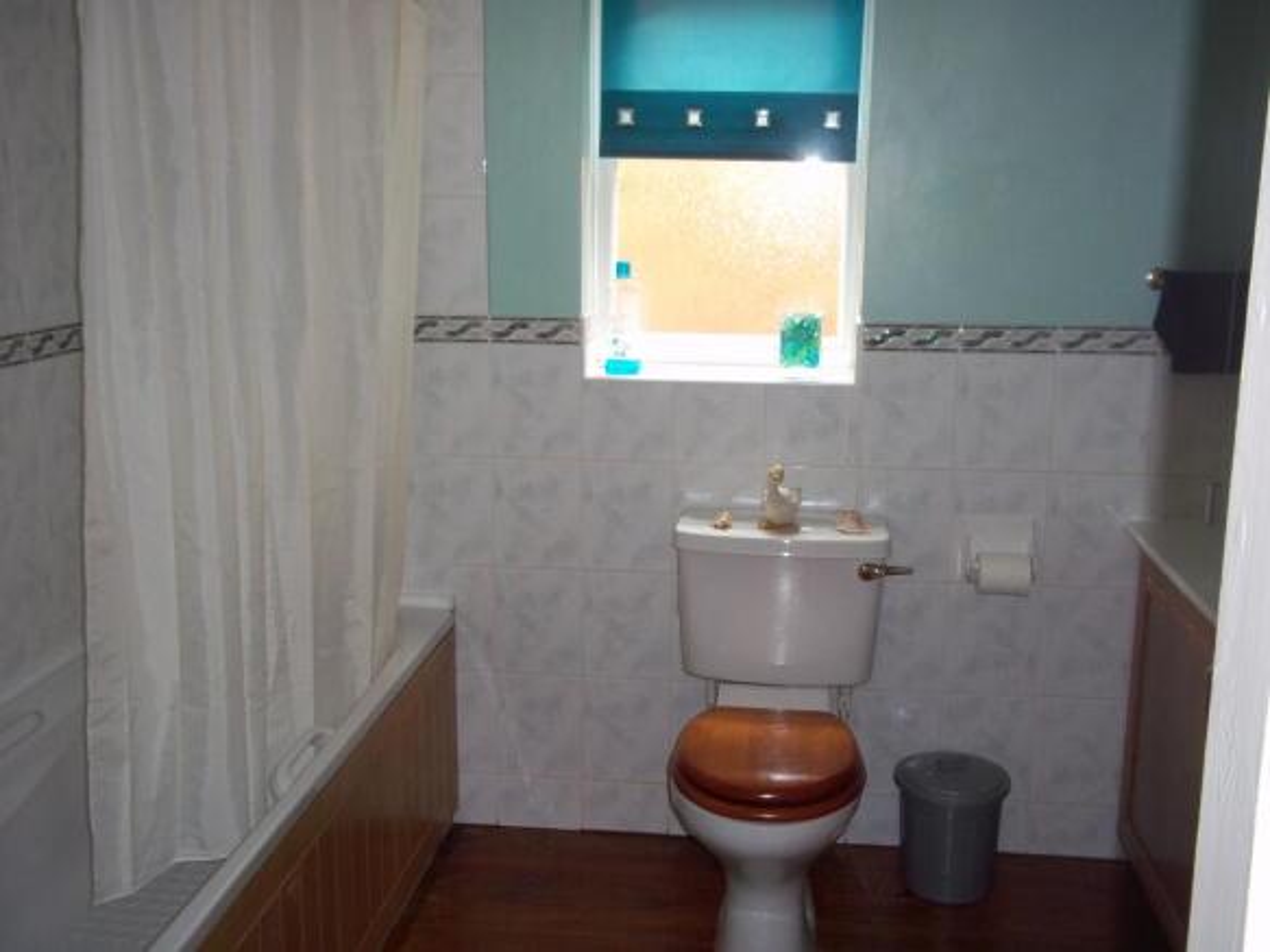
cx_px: 635
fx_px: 1321
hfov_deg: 51.4
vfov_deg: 39.6
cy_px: 476
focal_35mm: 36
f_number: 3.1
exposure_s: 1/30
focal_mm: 6.5
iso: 160
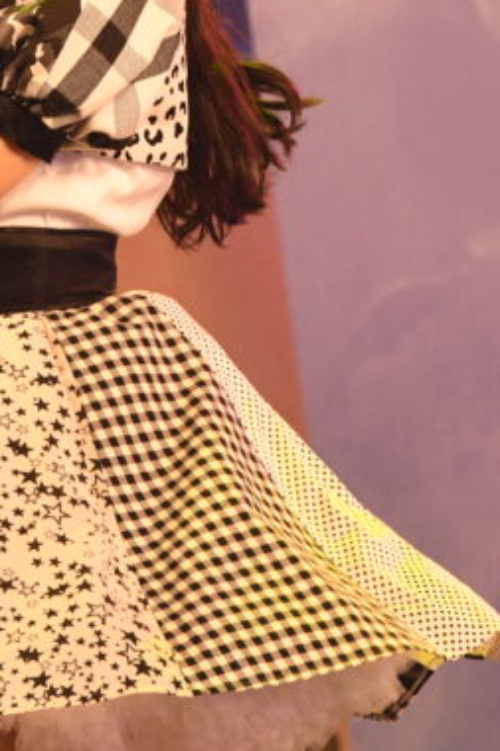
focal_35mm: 584
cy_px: -16
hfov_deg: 2.4
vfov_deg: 3.5
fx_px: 12177
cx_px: -53
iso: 1600
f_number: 8
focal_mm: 185
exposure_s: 1/400
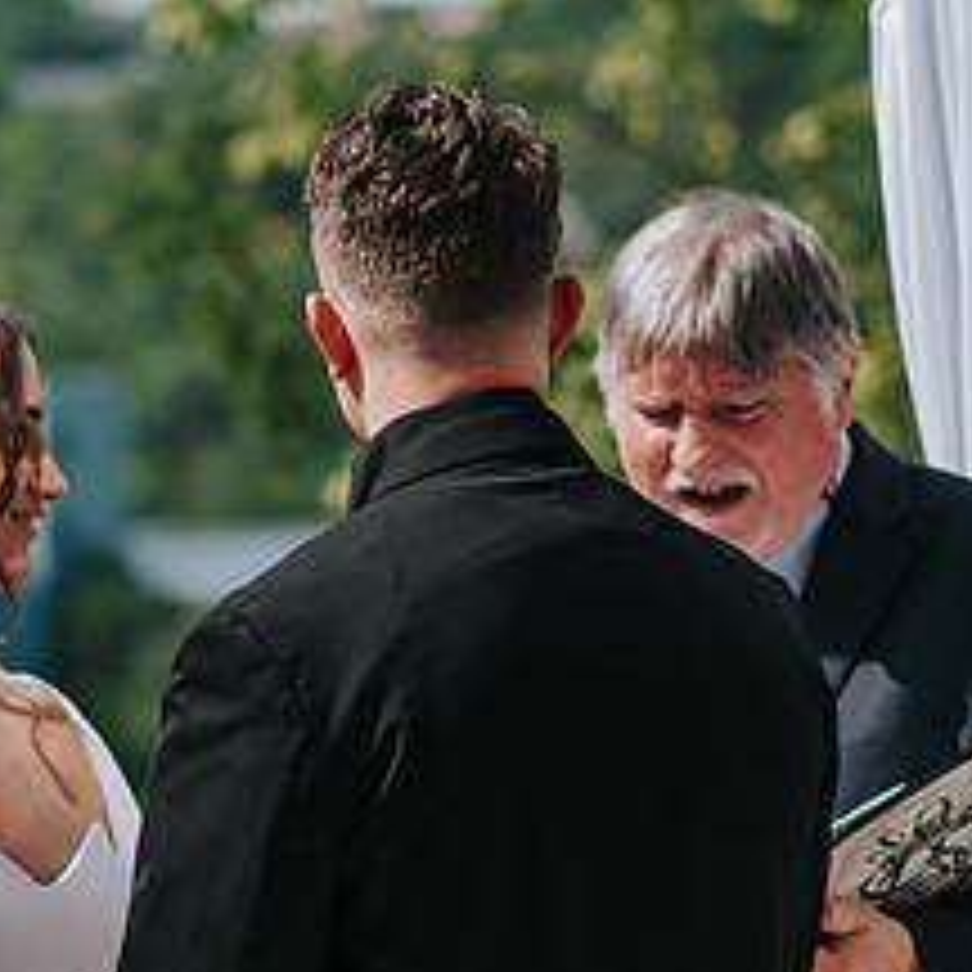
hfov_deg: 6.0
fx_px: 9245
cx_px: 0
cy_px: 866
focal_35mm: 291
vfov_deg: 6.0
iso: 100
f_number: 2.8
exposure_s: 1/3200
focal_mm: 85
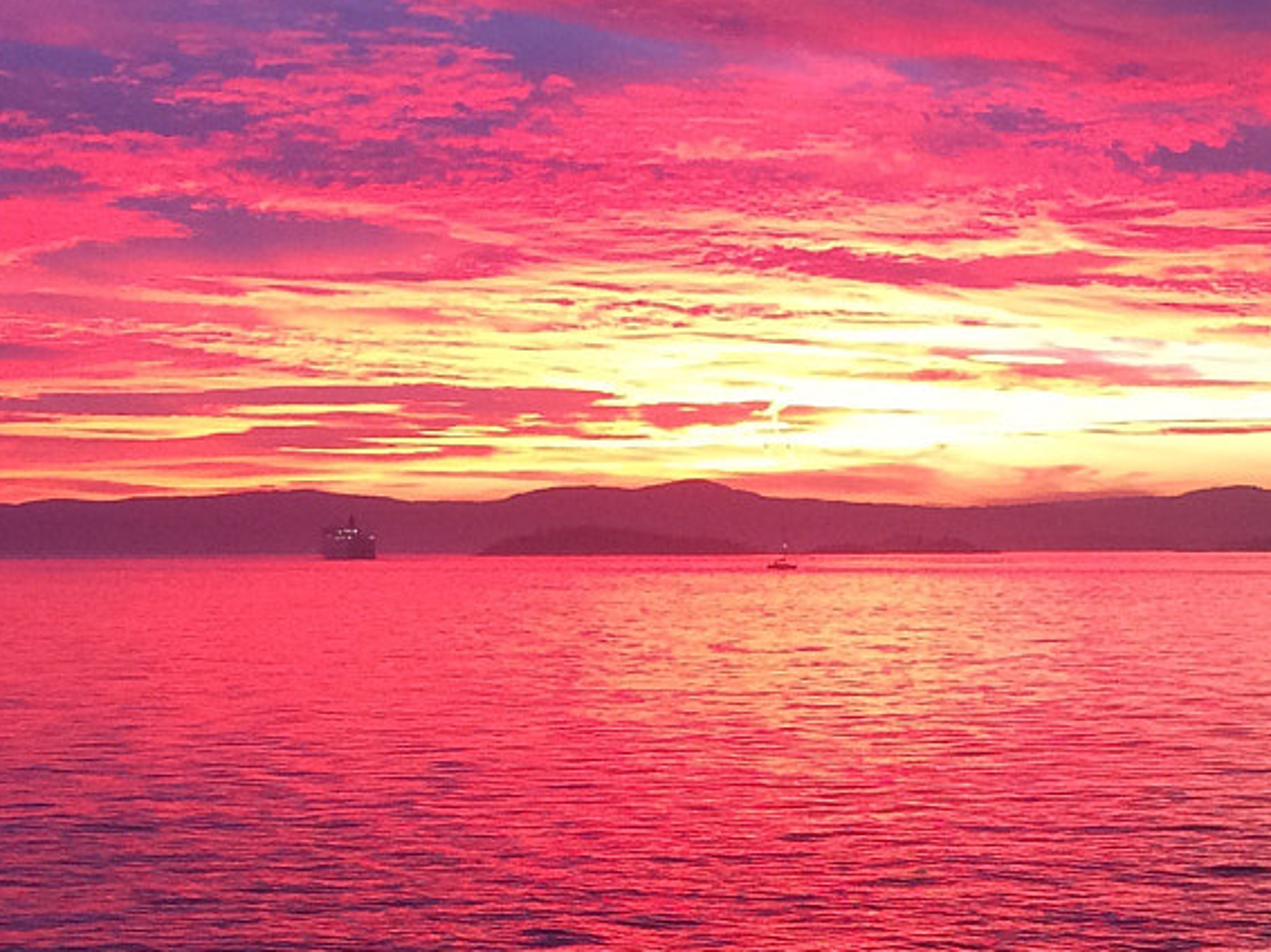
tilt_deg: -3.8
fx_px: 3010
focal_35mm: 82
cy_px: 687
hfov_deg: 23.8
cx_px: 797
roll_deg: +0.0
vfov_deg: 17.9
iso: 125
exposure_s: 1/33
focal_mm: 4.15
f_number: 2.2
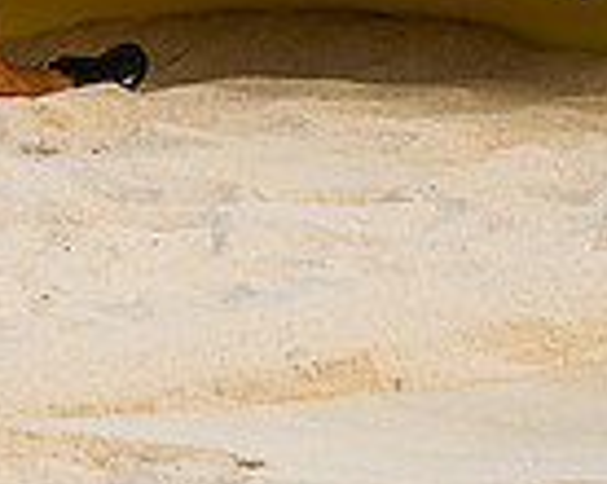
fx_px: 6117
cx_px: -370
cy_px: -224
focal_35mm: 341
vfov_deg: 4.5
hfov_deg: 5.6
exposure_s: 1/320
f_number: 6.3
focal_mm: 70
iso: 125
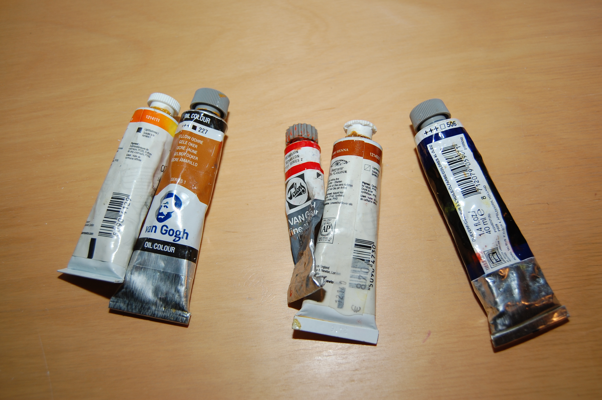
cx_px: 301
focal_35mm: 34
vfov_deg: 38.3
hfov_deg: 55.1
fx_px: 576
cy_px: 200
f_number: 4
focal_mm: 23
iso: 200
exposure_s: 1/60
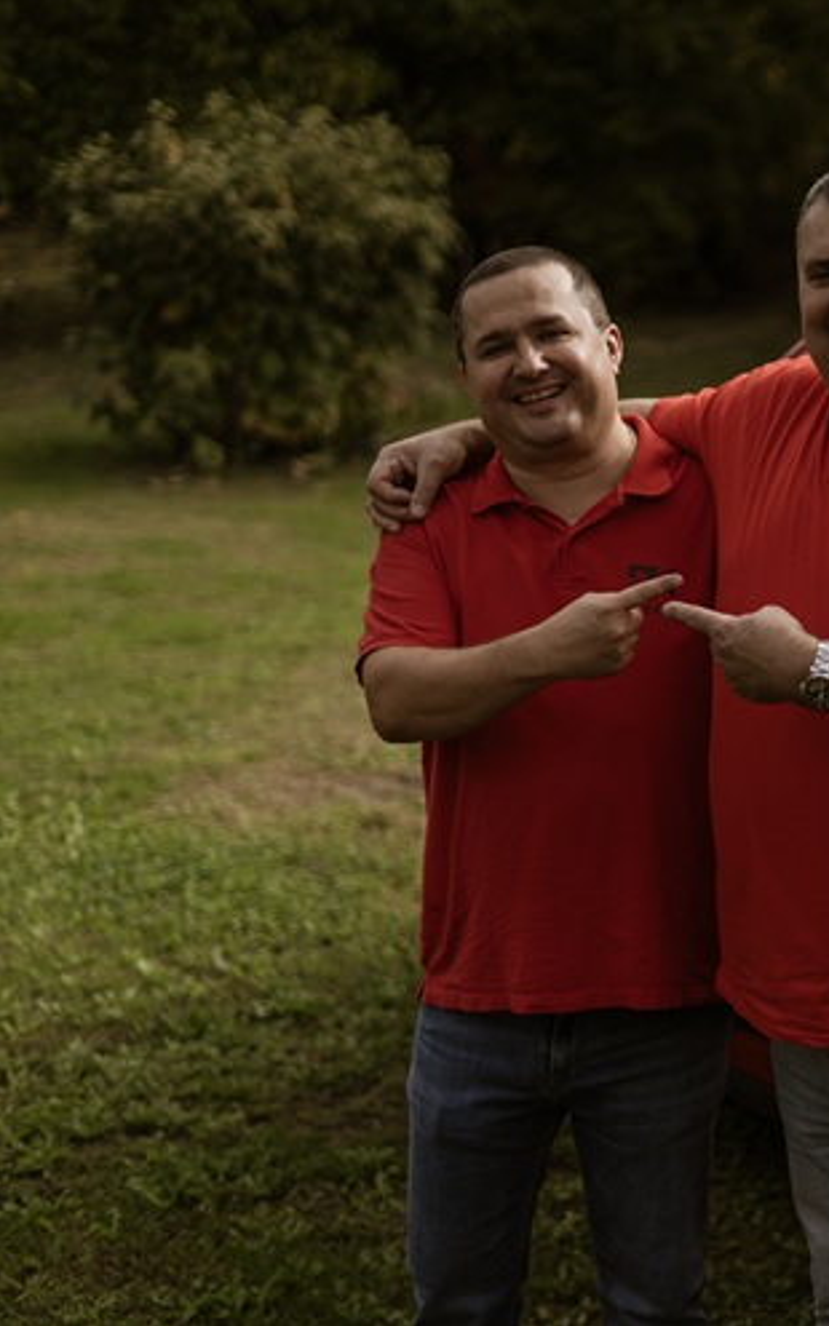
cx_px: 915
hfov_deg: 16.4
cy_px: 660
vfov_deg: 26.8
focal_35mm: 77
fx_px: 2783
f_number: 1.8
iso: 50
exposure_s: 1/2000
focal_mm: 50
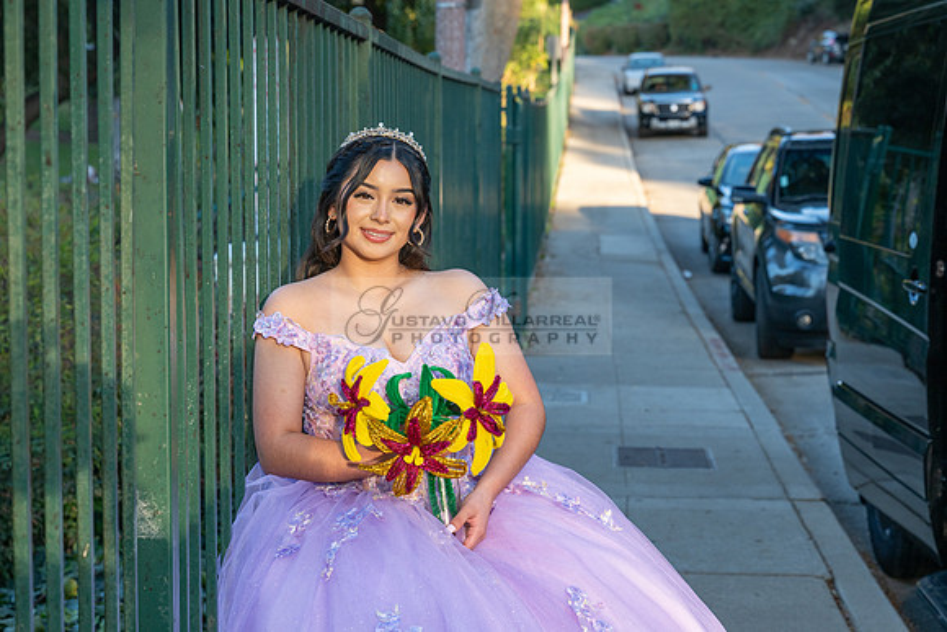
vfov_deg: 19.5
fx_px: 1842
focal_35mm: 70
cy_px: 316
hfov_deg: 28.8
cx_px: 474
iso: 400
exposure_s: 1/200
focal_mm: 70
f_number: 6.3
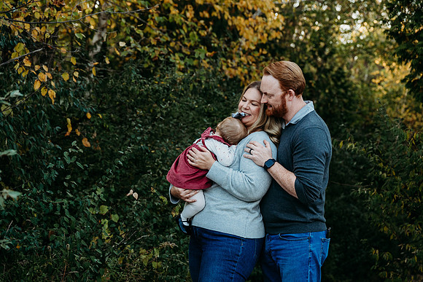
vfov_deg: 16.9
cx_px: 212
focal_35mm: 81
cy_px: 118
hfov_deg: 25.2
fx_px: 948
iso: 640
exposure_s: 1/640
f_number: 3.5
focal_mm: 60
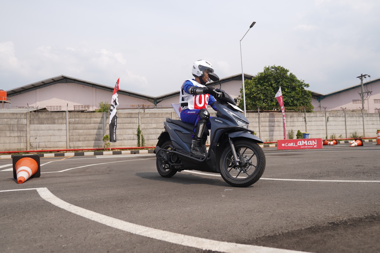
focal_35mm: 24
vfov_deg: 53.0
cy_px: 126
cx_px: 190
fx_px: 253
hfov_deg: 73.8
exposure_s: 1/1250
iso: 50
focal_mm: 16
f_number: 2.5
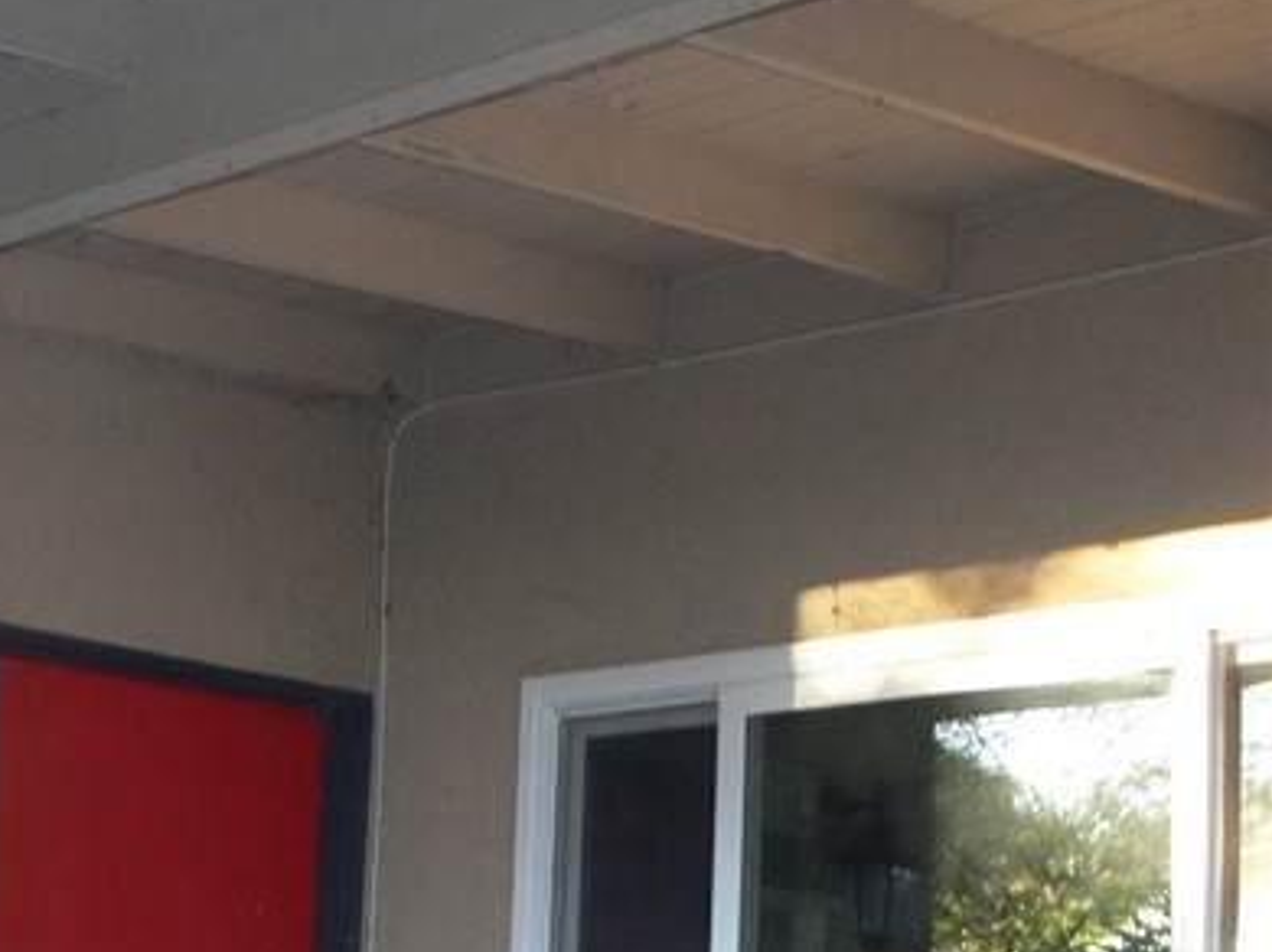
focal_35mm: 92
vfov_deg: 15.8
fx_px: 3379
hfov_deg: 19.6
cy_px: 864
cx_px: -395
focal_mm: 7.4
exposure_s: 1/30
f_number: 2.8
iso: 80
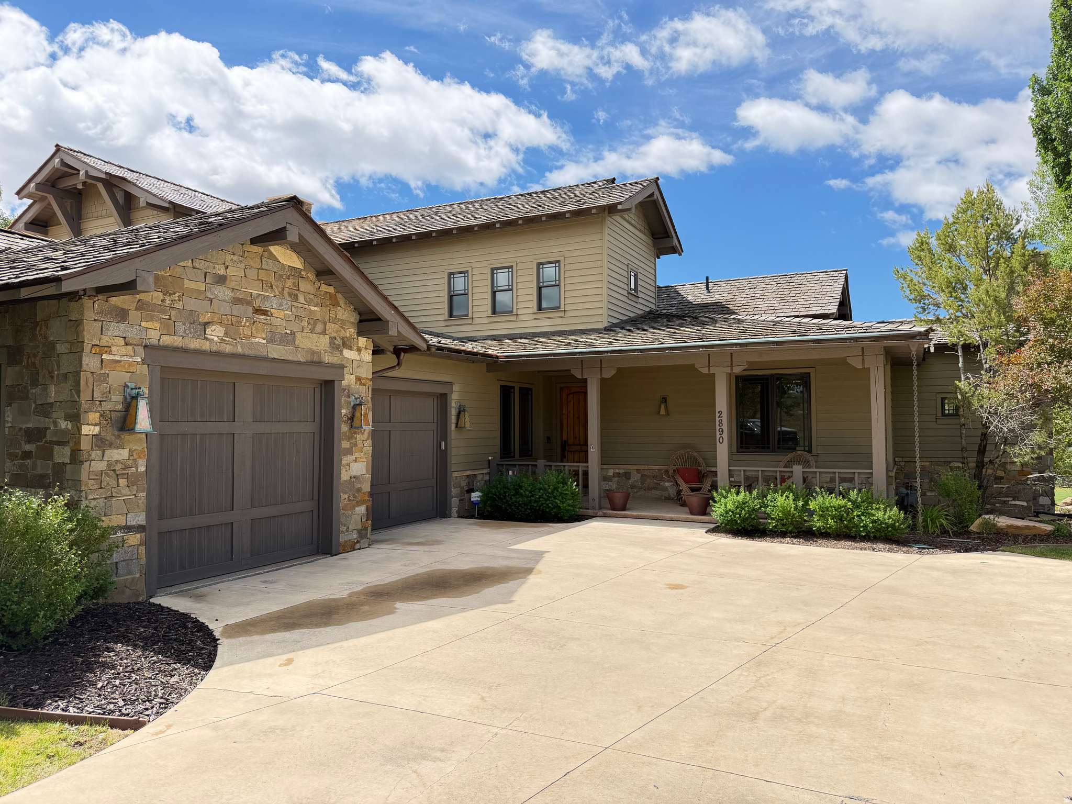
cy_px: 402
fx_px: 743
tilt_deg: +3.2
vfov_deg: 56.8
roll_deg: +0.4
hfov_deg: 71.6
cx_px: 536
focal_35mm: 24
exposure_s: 1/1727
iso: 80
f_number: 1.78
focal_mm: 6.76
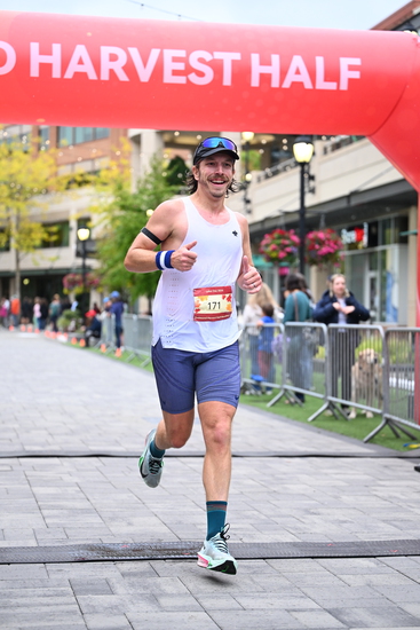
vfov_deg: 28.8
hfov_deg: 19.5
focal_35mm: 70
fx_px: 1224
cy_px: 315
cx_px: 210
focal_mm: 70
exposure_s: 1/1250
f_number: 2.8
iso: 1250
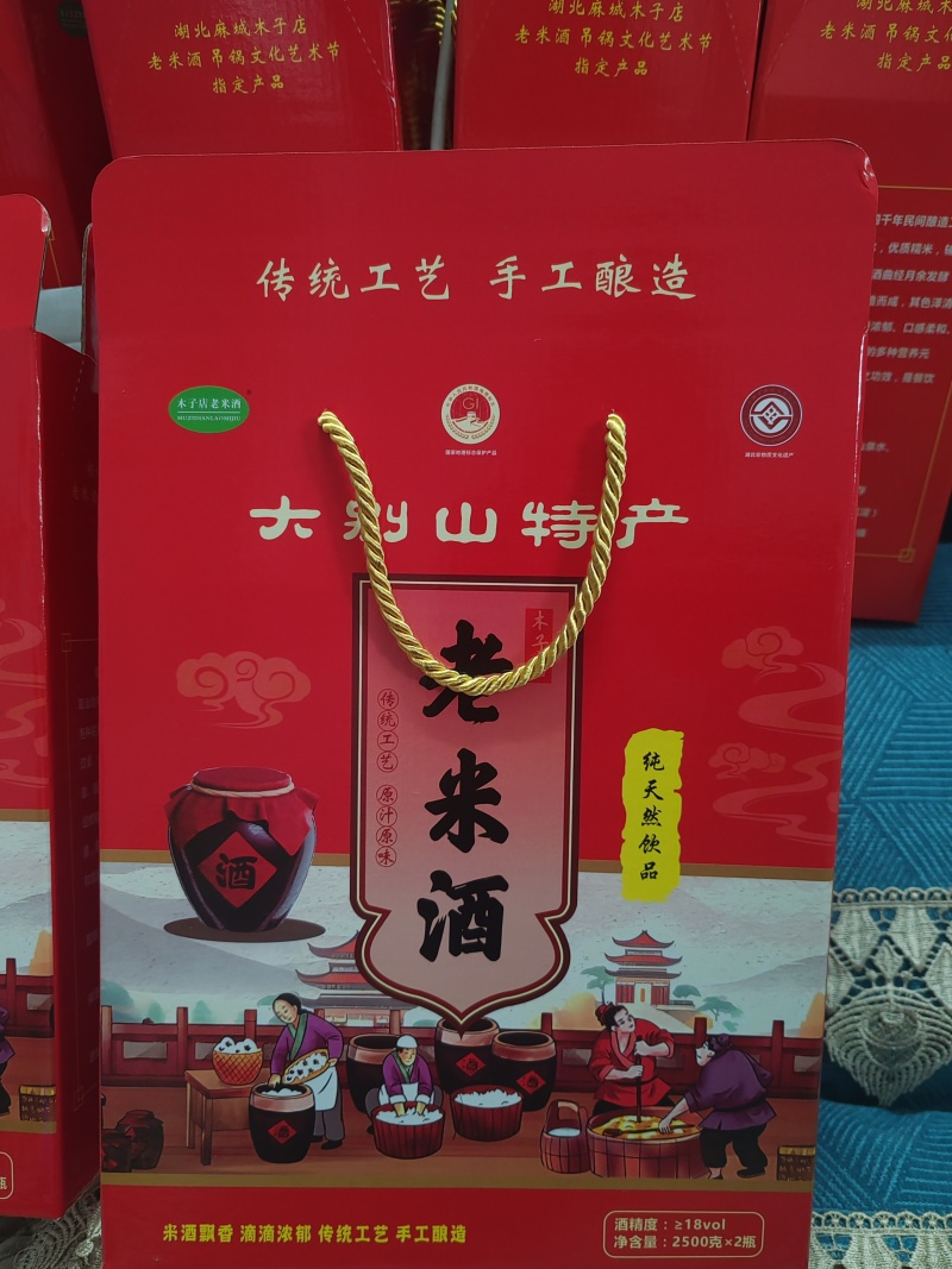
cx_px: 476
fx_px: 990
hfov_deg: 51.3
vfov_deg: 65.3
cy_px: 634
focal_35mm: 27
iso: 4000
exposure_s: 1/50
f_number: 1.9
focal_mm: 6.12
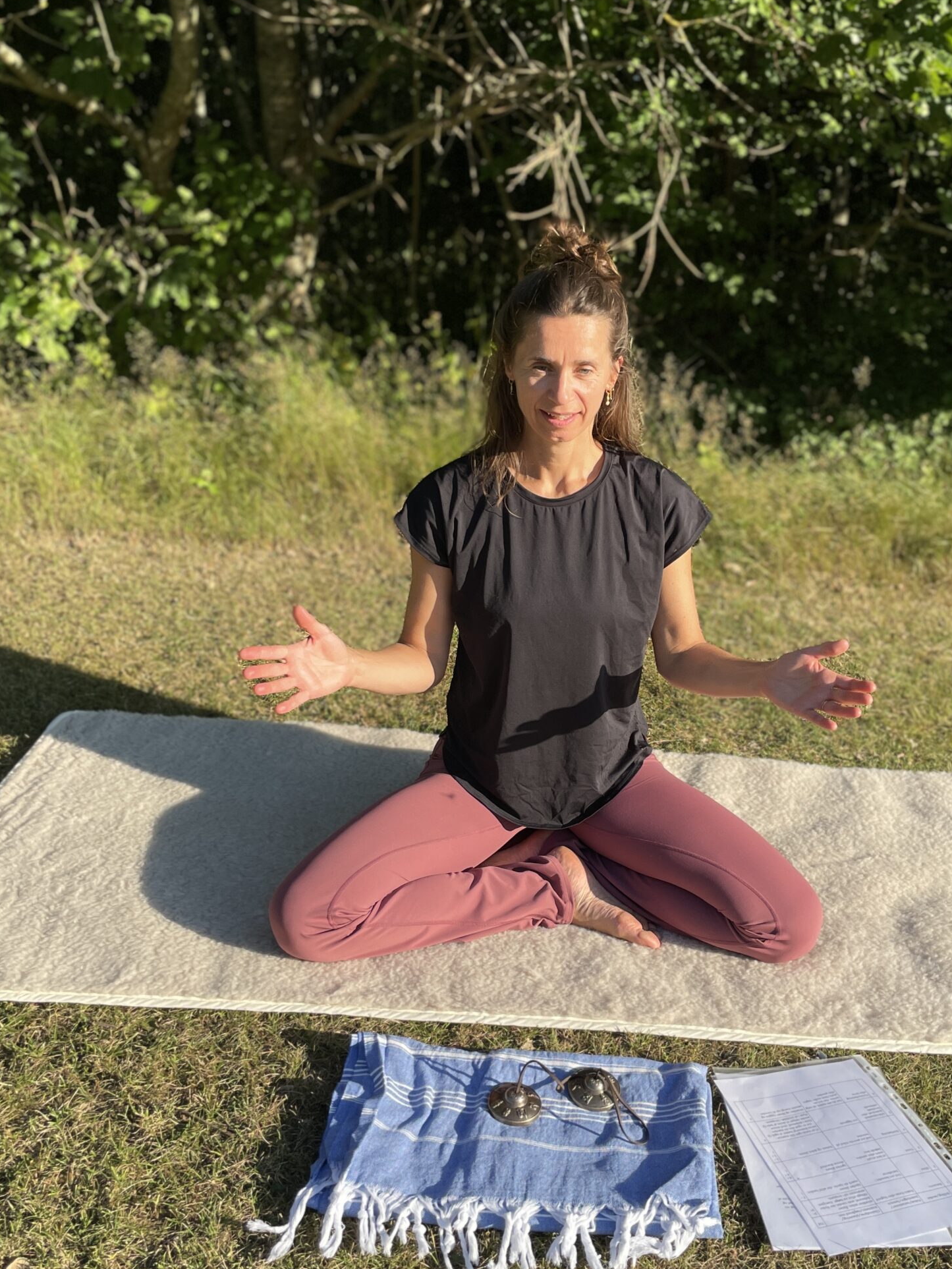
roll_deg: -0.1
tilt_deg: -17.8
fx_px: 1320
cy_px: 606
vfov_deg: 51.3
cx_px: 552
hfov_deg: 39.6
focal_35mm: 36
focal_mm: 4.2
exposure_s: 1/2212
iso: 50
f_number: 1.6
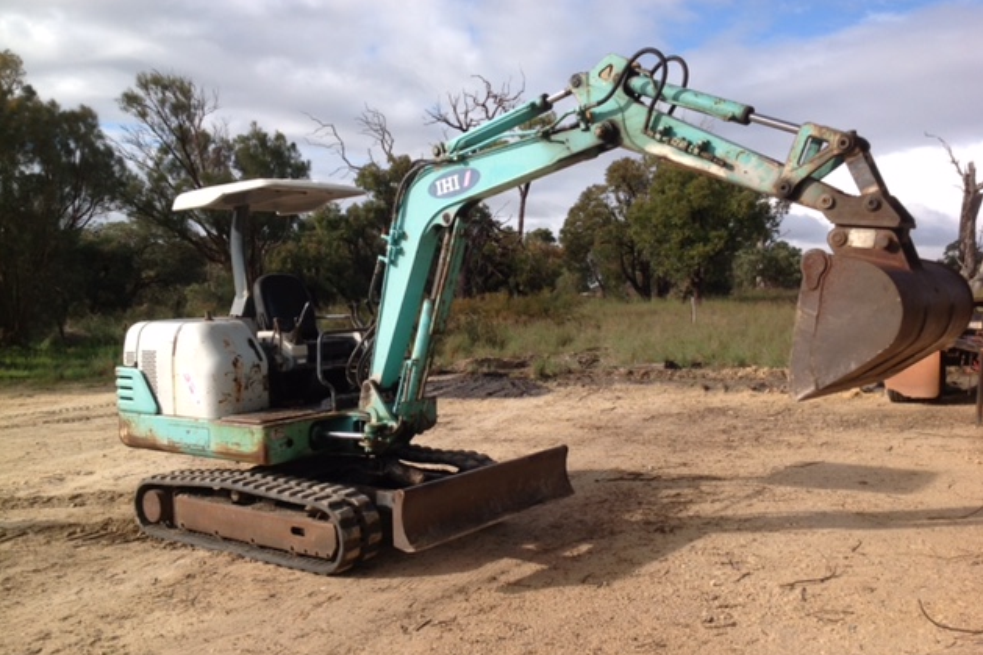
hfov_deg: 51.9
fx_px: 1010
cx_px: 499
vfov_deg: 35.9
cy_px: 347
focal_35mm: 37
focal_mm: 4.28
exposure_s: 1/1314
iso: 80
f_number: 2.4
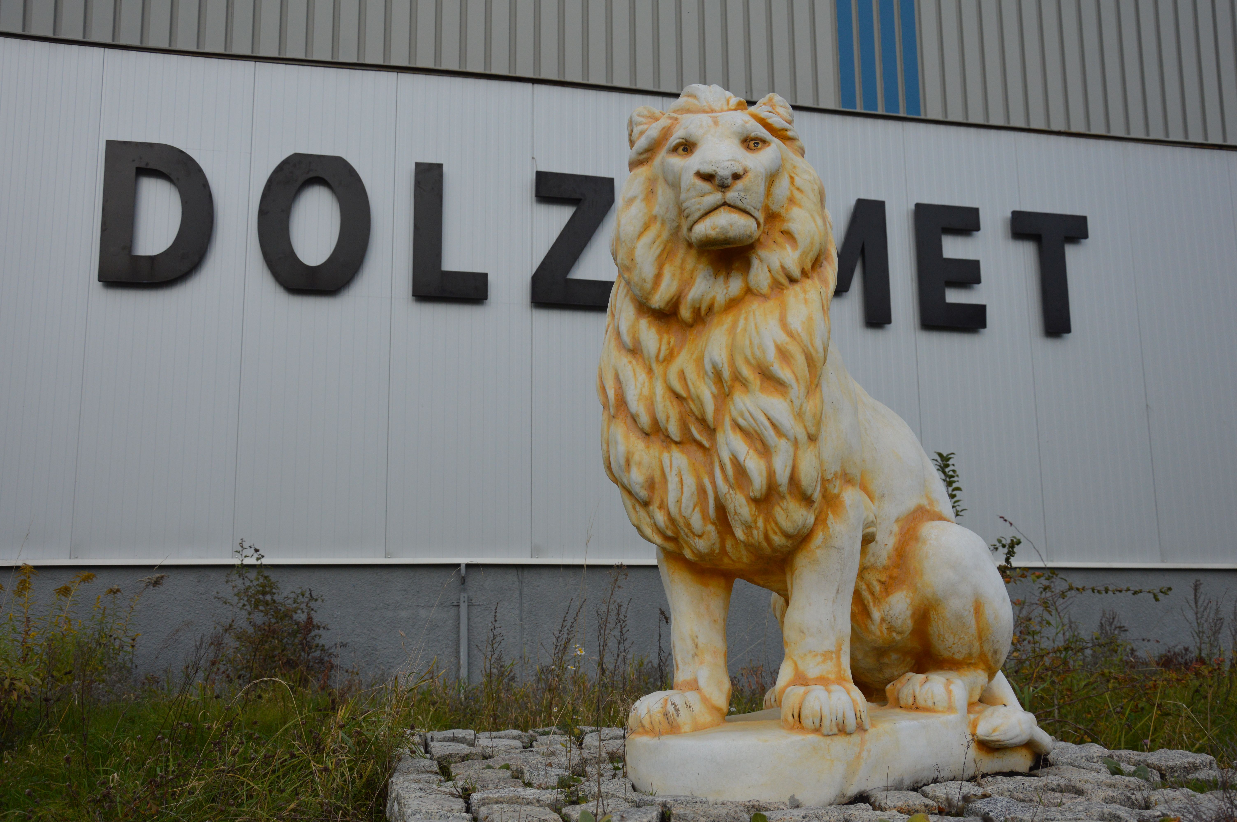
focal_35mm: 36
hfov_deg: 53.2
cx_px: 618
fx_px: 1236
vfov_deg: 36.8
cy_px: 411
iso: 400
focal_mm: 24
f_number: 5.6
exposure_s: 1/1250
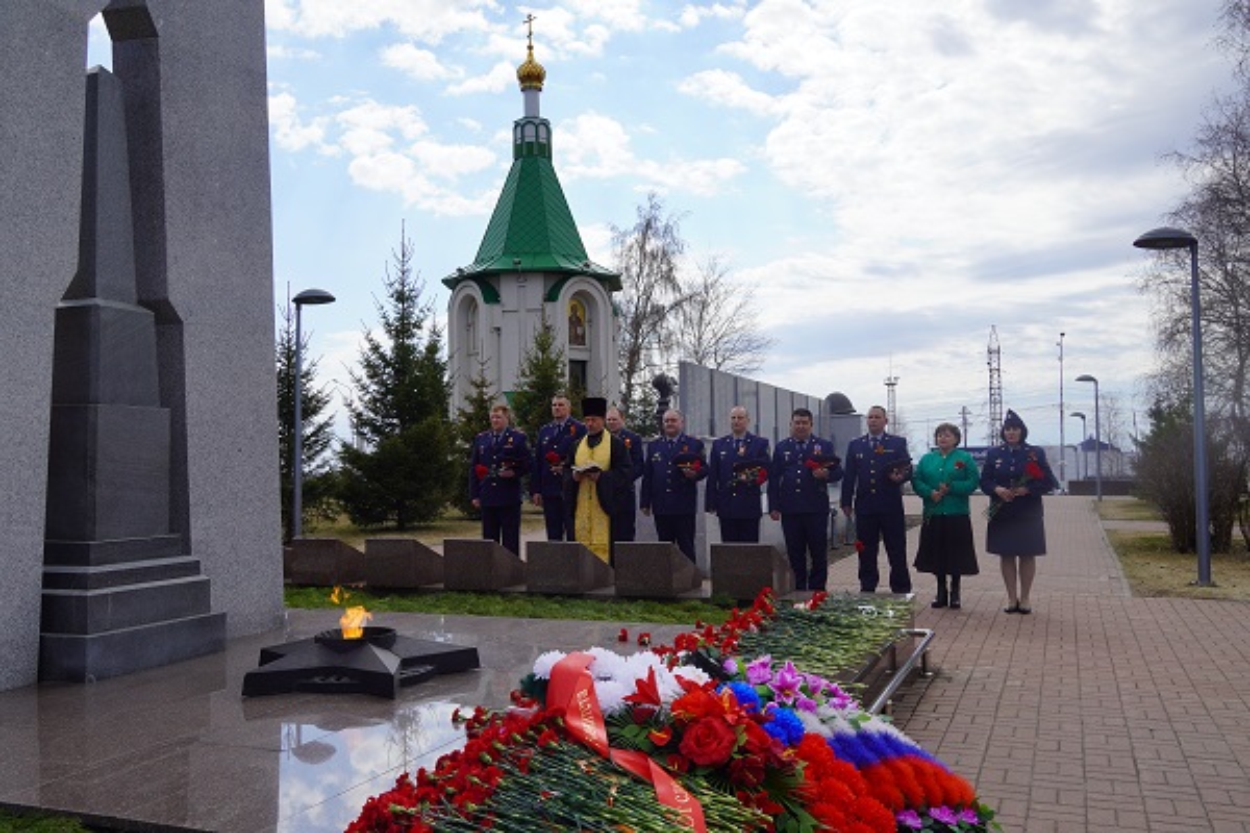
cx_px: 625
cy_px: 416
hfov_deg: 59.5
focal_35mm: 32
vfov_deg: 41.7
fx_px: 1094
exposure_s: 1/250
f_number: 10
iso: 100
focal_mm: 21
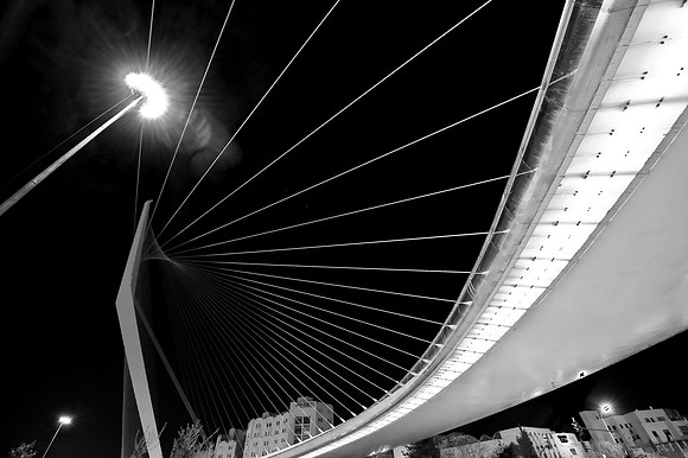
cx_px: 344
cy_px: 229
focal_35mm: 14
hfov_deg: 104.3
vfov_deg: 81.1
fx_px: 267
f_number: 4.5
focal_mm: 14
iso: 200
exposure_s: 1/1.67
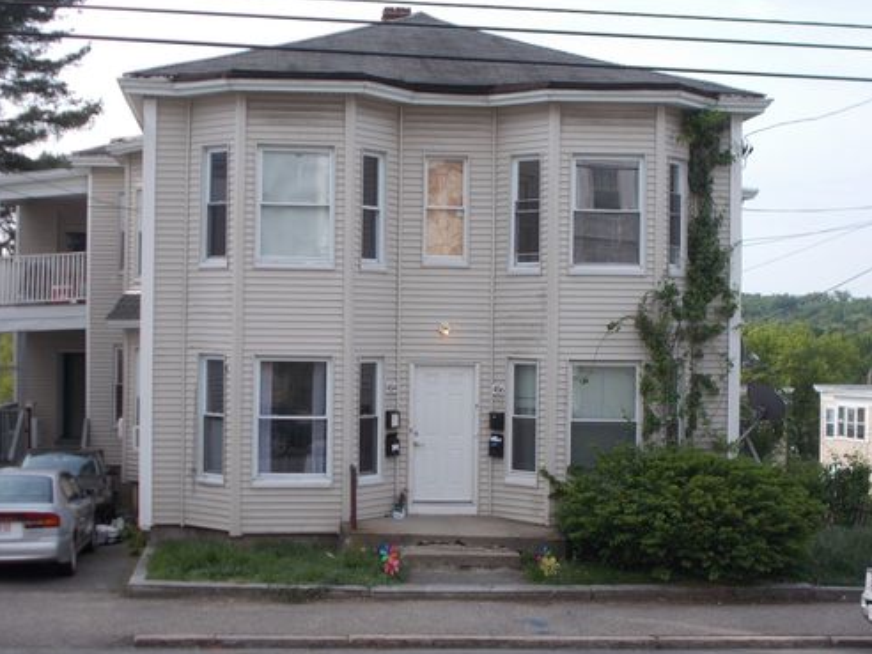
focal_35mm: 59
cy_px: 325
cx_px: 438
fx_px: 1486
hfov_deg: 32.7
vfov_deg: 24.8
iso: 80
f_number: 4.9
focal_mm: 10.3
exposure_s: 1/320
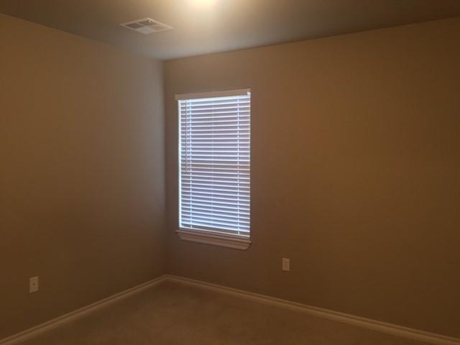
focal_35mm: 29
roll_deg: -0.5
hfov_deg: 61.7
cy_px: 172
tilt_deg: -3.1
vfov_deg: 48.2
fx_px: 385
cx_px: 230
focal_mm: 4.15
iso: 200
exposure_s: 1/30
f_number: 2.2
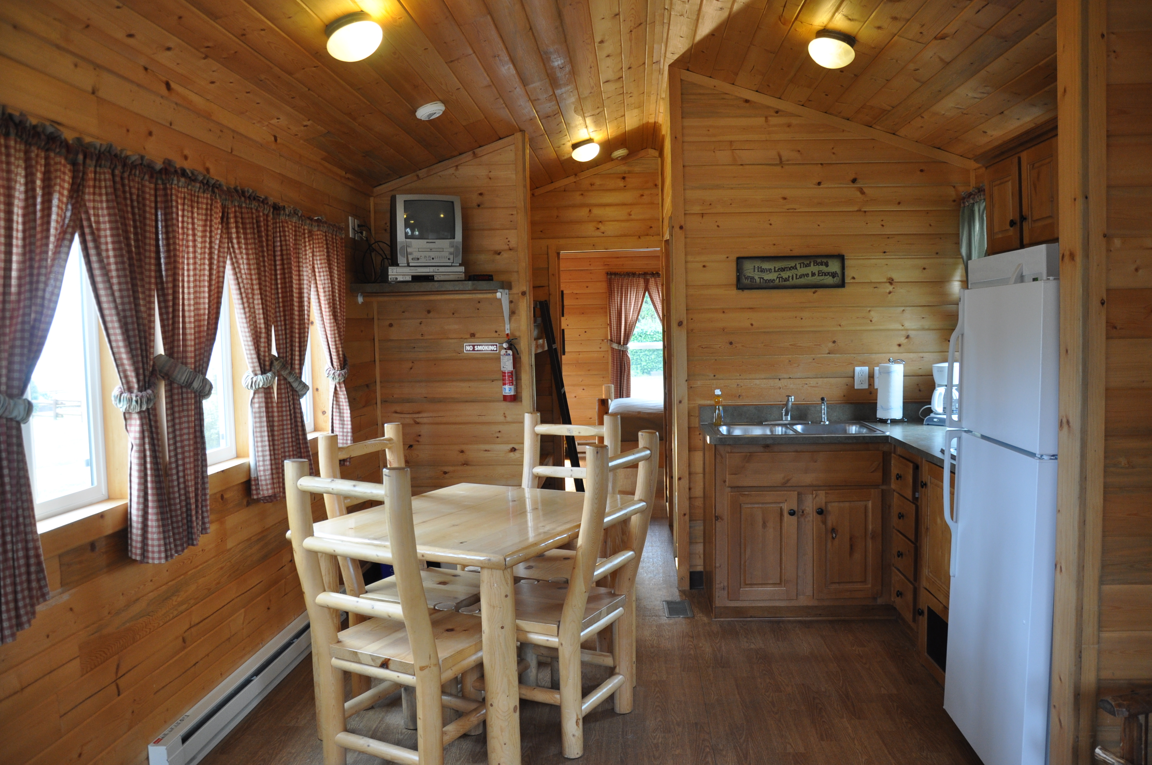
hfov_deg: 67.4
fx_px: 863
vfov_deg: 47.8
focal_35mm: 27
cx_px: 576
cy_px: 382
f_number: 4
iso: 500
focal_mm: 18
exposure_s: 1/60
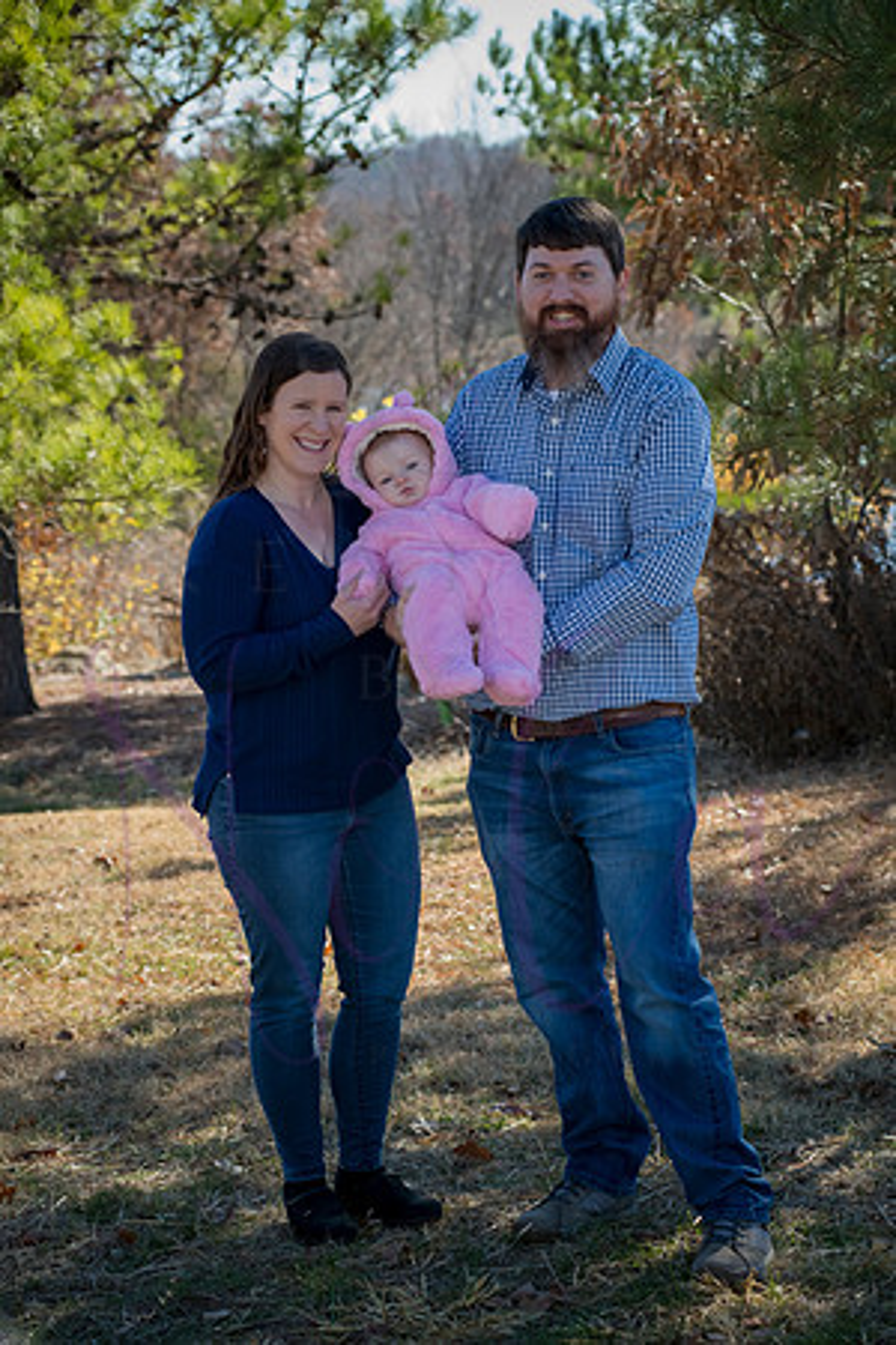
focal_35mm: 80
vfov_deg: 25.4
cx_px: 448
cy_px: 672
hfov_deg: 17.1
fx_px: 2986
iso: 400
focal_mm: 80
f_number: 6.3
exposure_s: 1/500
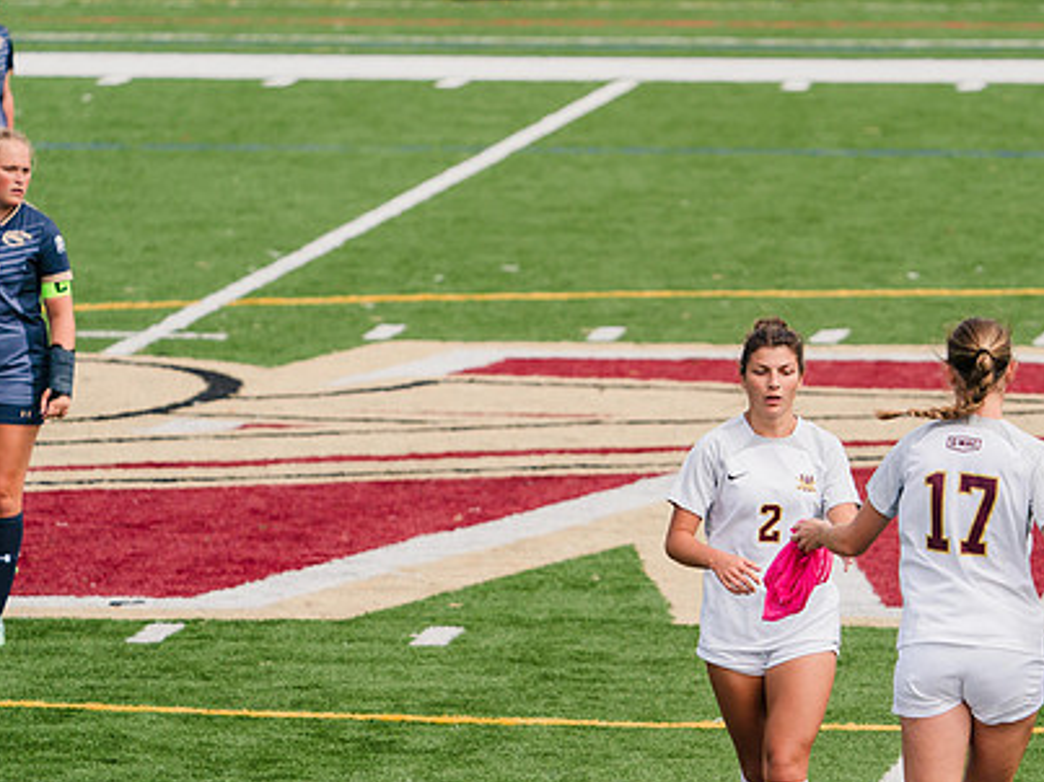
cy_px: 493
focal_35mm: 468
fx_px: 14110
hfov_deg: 4.2
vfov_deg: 3.2
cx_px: 738
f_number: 6.3
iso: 400
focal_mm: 338
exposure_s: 1/1600
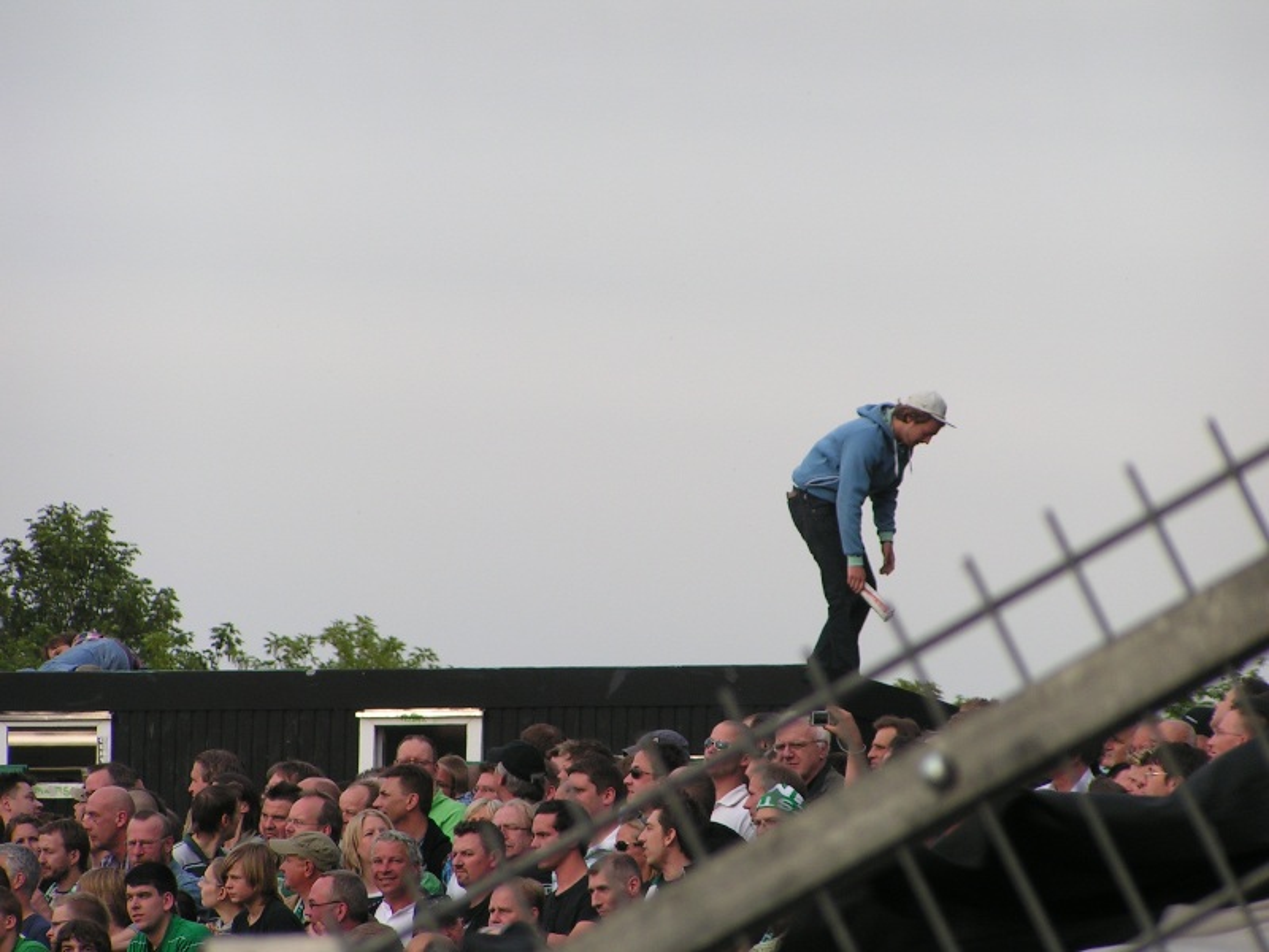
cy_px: 476
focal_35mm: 271
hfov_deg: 7.3
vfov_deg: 5.5
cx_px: 634
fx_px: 9935
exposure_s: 1/320
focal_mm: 41.4
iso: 50
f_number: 4.5
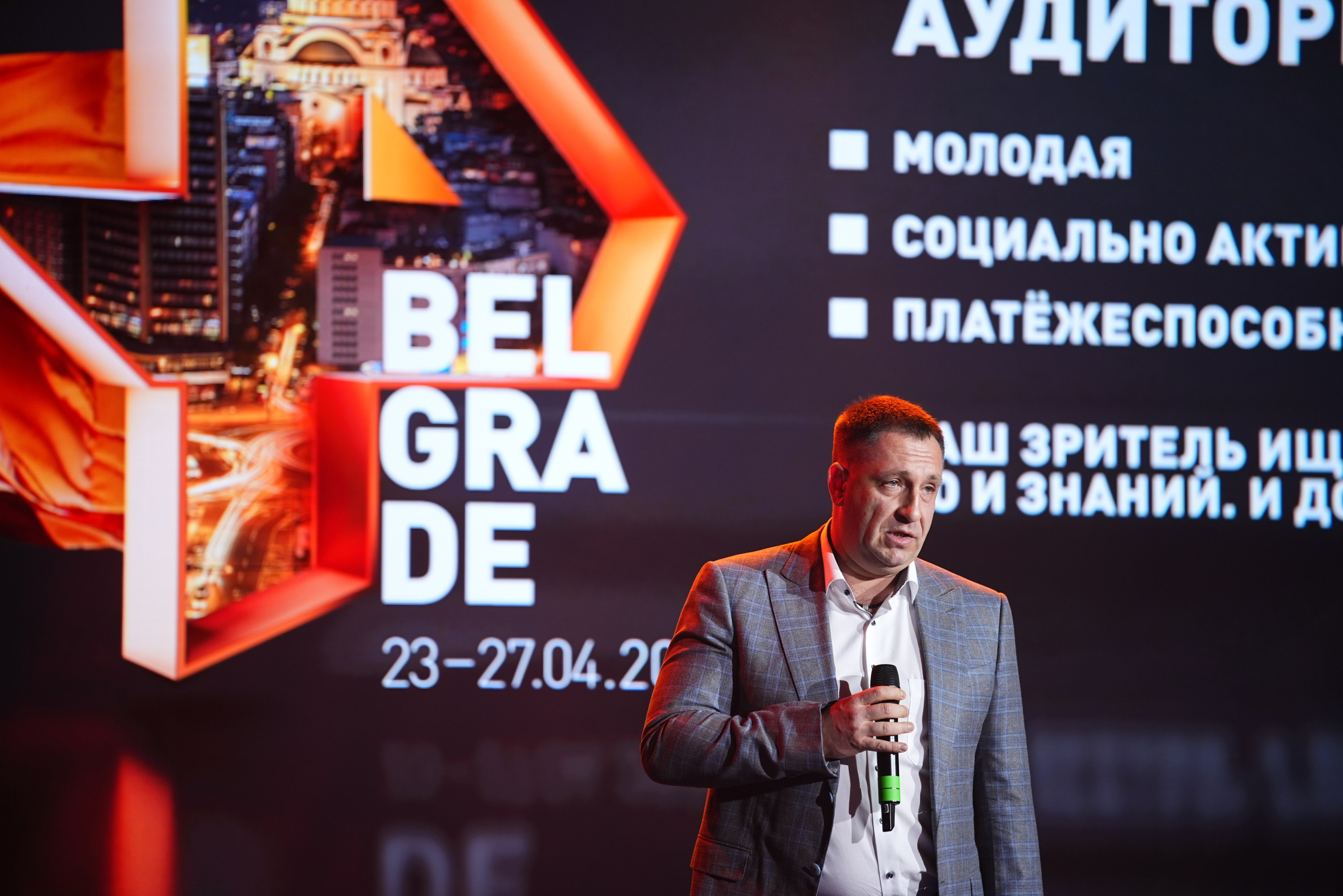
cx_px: 672
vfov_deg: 7.8
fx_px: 6566
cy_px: 448
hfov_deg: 11.7
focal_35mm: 176
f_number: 2.8
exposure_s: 1/200
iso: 640
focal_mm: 176
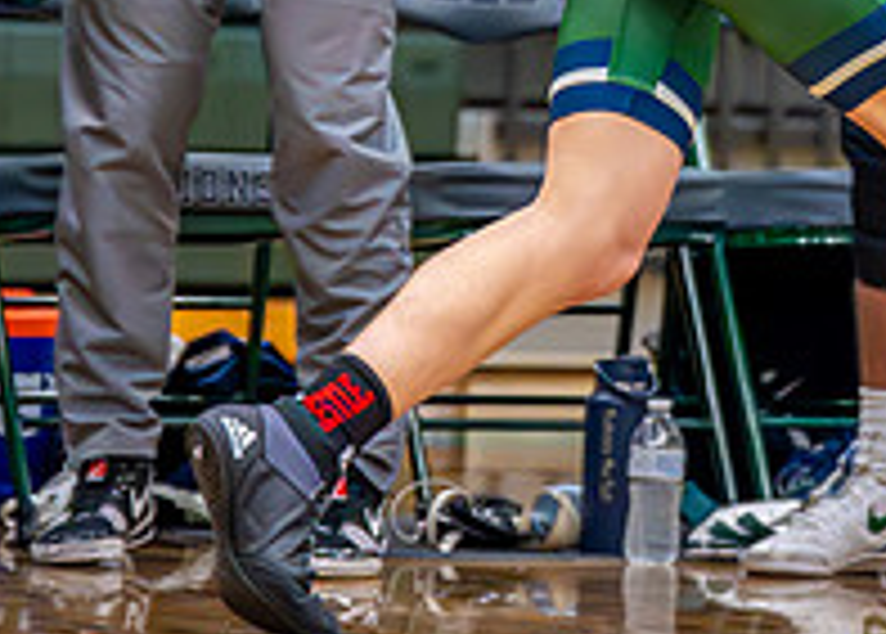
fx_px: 9417
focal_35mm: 374
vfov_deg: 3.8
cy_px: -253
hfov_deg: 5.4
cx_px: 838
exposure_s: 1/1000
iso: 6400
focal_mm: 105
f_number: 2.8
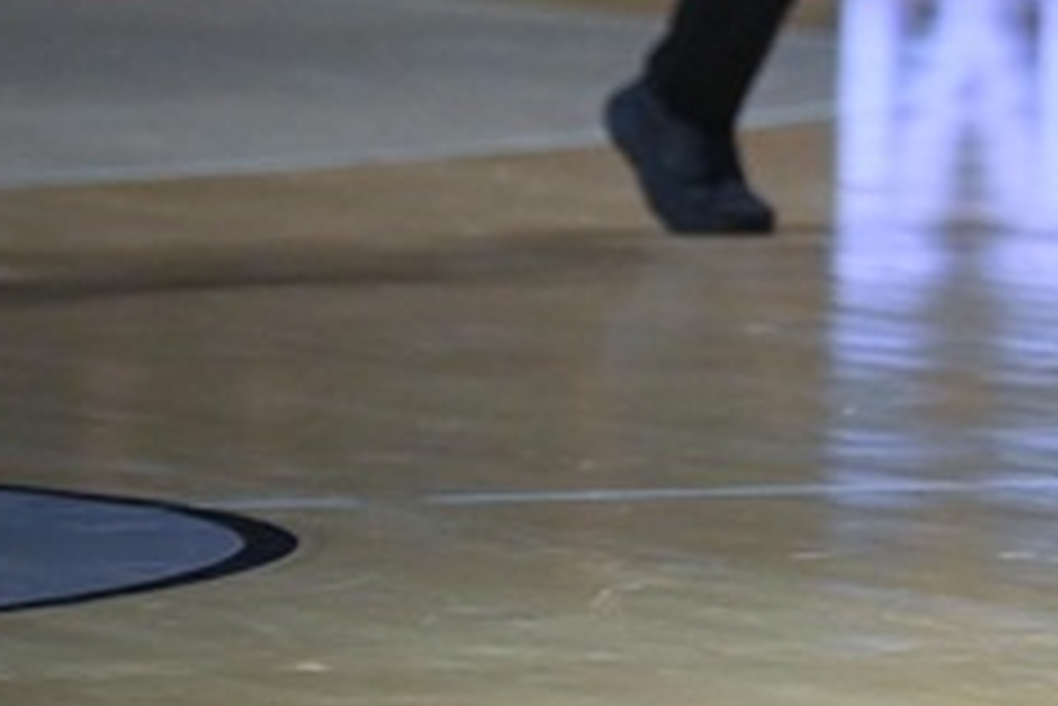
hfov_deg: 3.2
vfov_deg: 2.2
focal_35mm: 637
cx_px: 2494
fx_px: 18732
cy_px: -778
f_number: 2.8
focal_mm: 125
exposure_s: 1/1600
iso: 1600
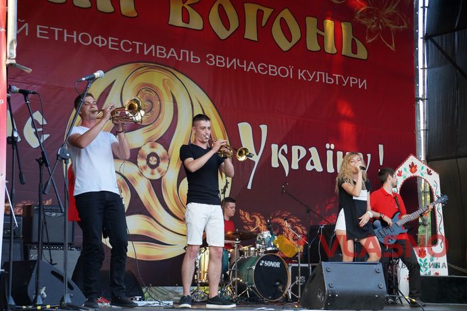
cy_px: 155
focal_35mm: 84
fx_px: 1083
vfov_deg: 16.4
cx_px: 231
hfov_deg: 24.3
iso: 640
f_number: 5
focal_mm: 55
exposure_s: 1/160
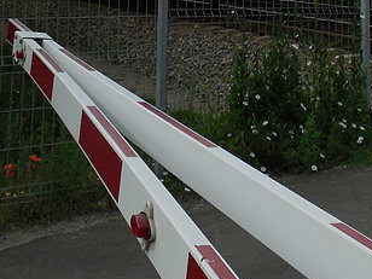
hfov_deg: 26.5
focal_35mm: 73
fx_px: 784
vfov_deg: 18.3
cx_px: 244
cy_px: -117
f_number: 3.3
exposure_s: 1/1250
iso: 125
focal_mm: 4.5
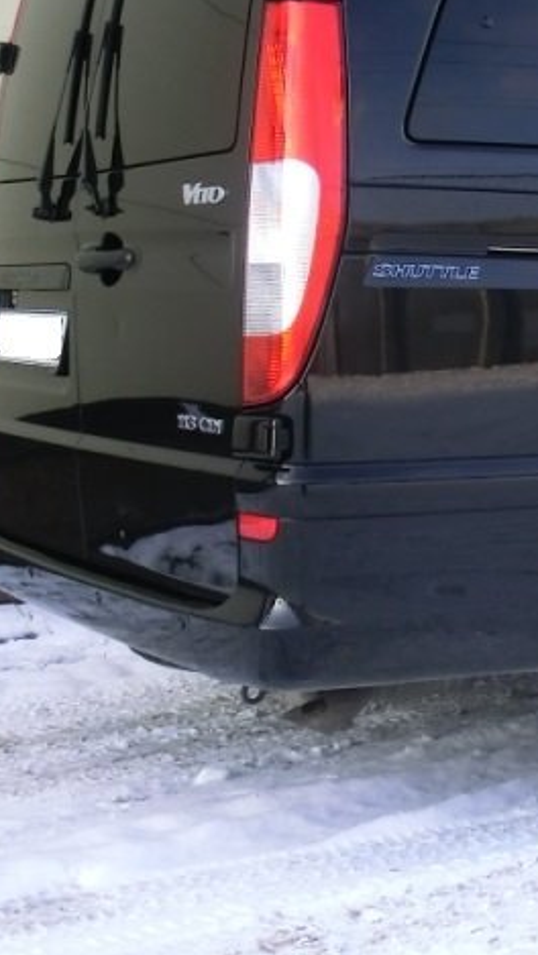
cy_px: 338
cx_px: 797
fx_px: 2231
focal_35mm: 88
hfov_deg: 13.0
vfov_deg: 24.1
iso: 80
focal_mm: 6.61
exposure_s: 1/100
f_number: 3.9
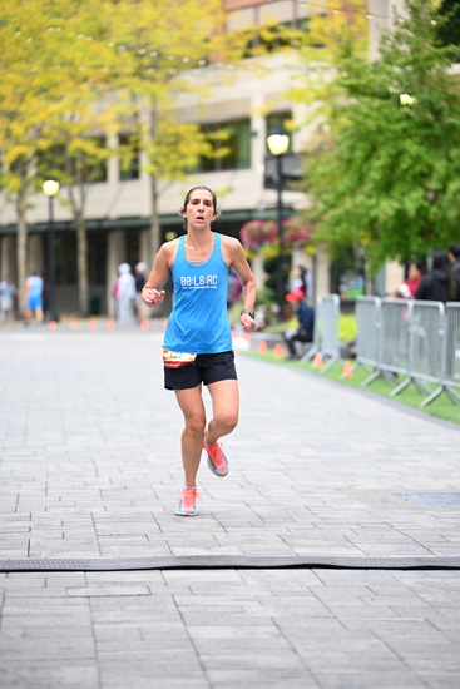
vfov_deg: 15.8
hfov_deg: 10.6
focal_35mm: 130
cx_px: 230
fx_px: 2490
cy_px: 344
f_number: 2.8
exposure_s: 1/1600
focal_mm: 130
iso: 1250
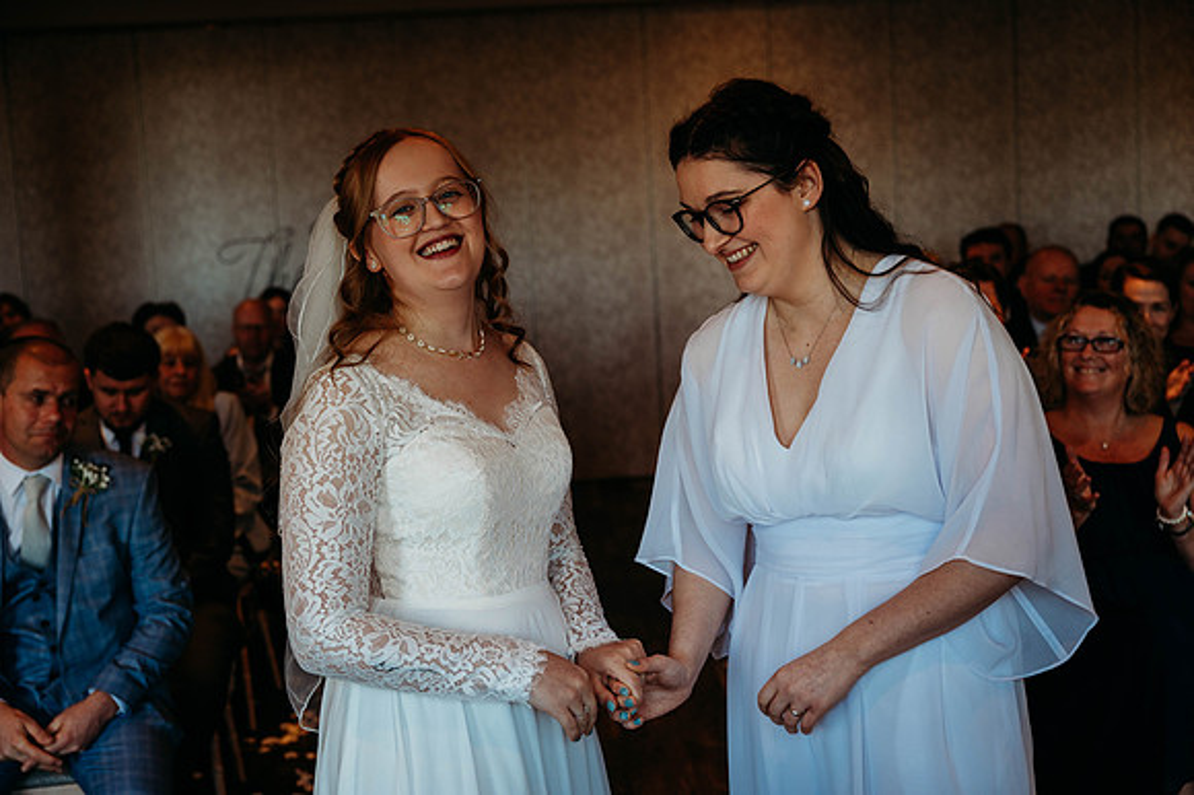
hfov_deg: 41.9
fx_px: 1558
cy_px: 398
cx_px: 597
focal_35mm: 47
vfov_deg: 28.6
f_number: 3.5
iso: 450
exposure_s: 1/200
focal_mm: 47
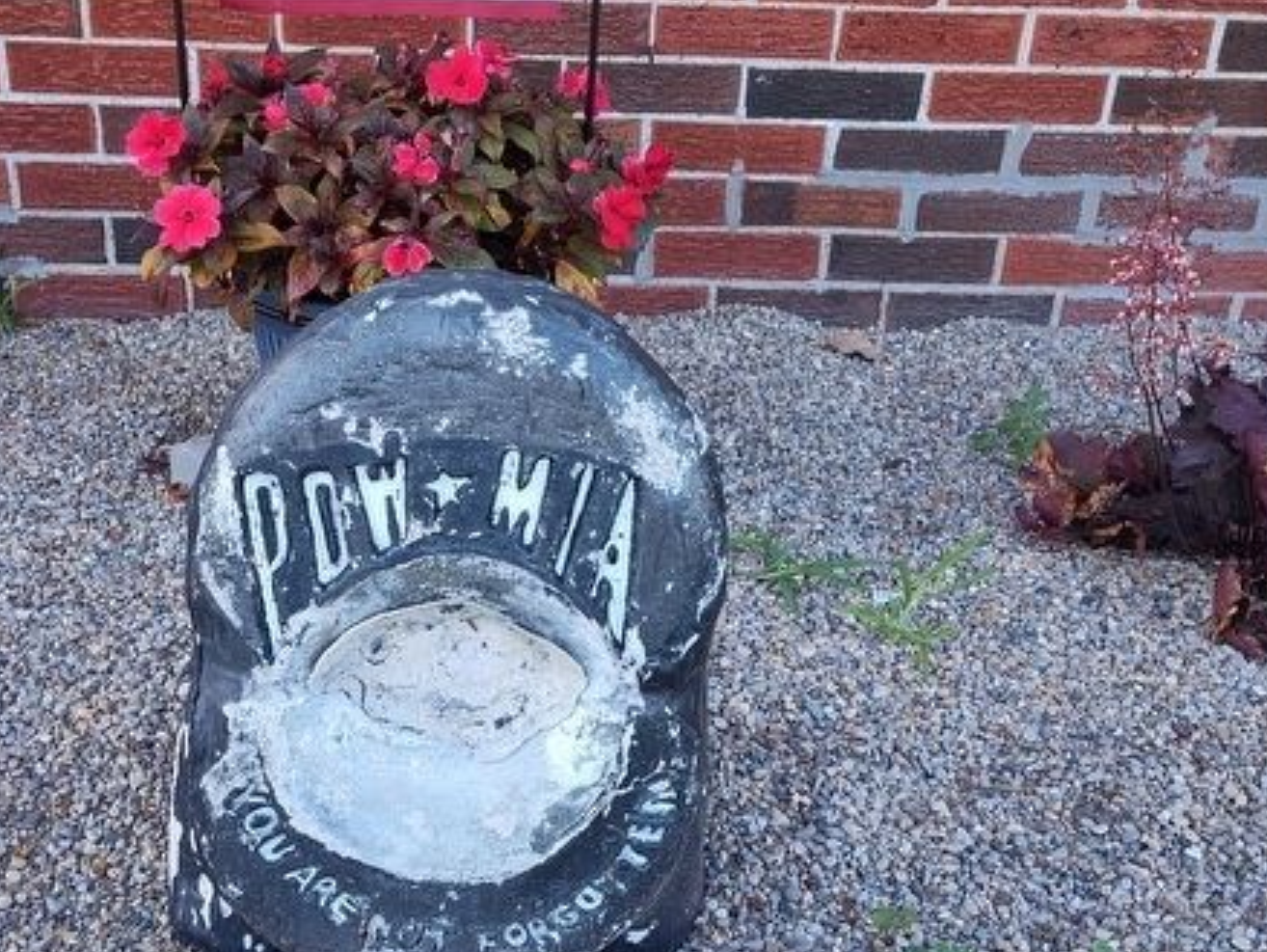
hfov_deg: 44.6
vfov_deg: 34.3
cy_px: 558
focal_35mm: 42
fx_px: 1538
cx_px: 524
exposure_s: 1/120
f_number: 1.8
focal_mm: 5.56
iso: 113
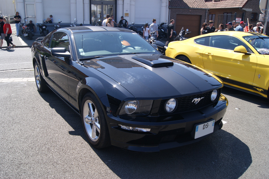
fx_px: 224
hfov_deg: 62.0
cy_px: 90
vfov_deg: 43.6
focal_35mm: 30
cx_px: 134
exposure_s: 1/80
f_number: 10
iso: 100
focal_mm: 20
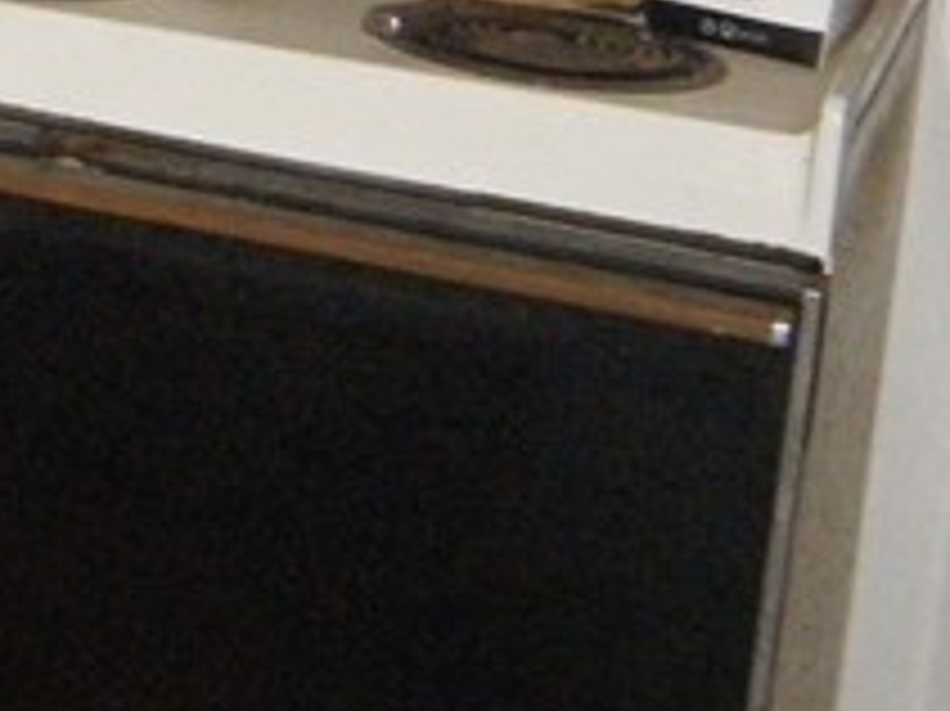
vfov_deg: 11.2
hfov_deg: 12.4
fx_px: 3456
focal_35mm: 126
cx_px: -1310
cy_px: -450
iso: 400
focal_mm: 4.6
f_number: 3.2
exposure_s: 1/13
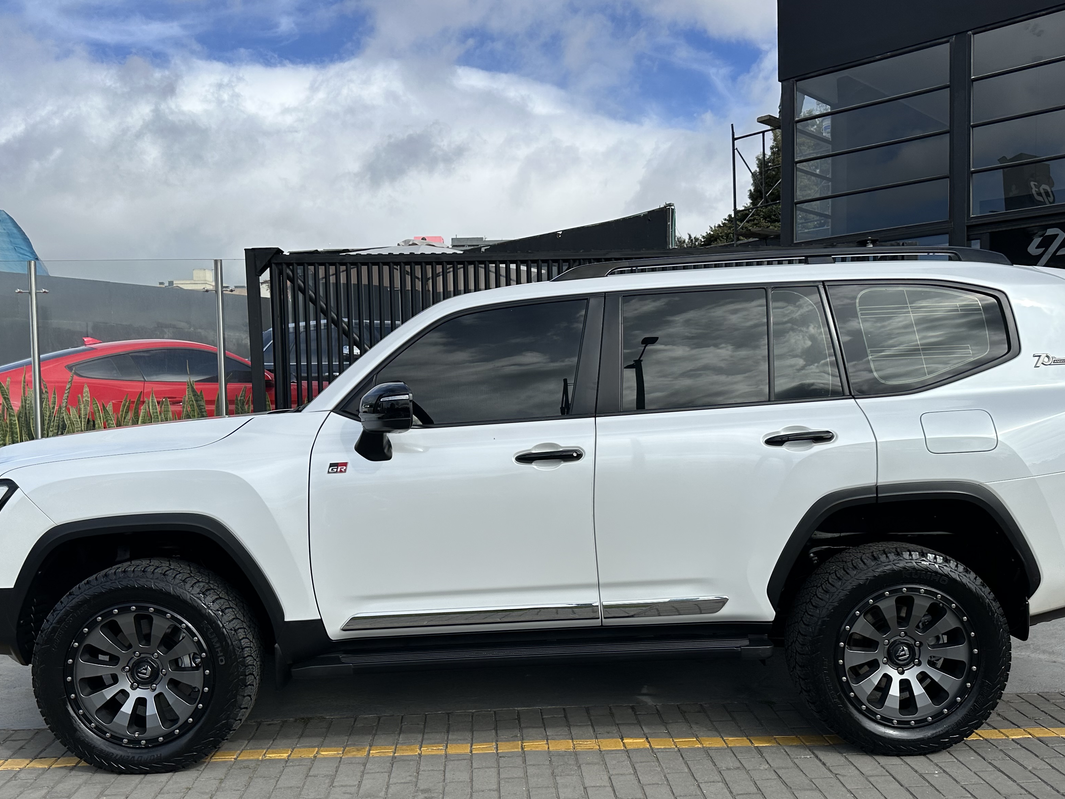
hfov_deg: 58.3
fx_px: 954
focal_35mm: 31
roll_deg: +0.8
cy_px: 466
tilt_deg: -3.0
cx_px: 549
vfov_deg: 45.3
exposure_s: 1/5848
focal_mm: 6.86
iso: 80
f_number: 1.78
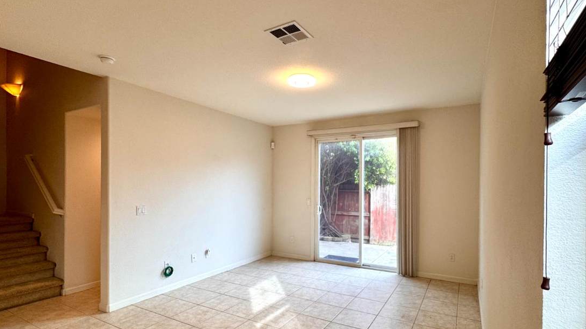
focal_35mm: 18
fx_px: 280
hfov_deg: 92.6
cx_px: 301
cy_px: 194
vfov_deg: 60.6
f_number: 2.2
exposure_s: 1/120
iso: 100
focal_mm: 2.22
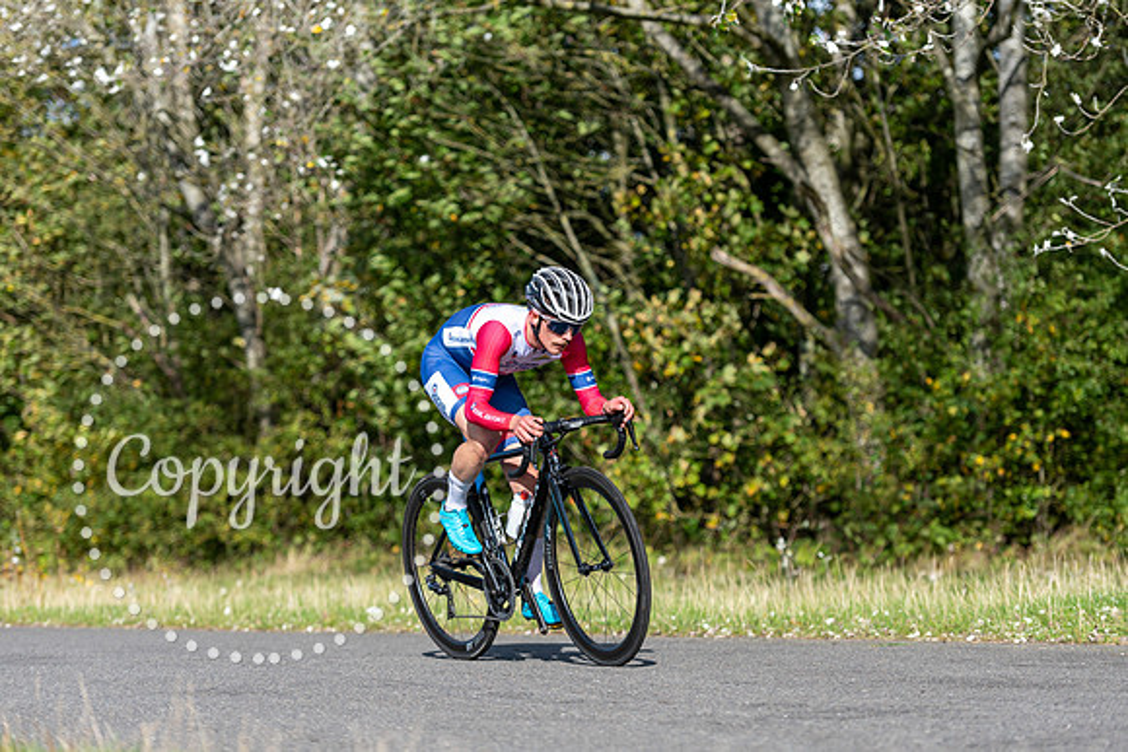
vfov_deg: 11.4
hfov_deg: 17.1
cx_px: 564
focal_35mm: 120
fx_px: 3761
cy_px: 376
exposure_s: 1/2500
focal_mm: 120
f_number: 3.2
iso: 160
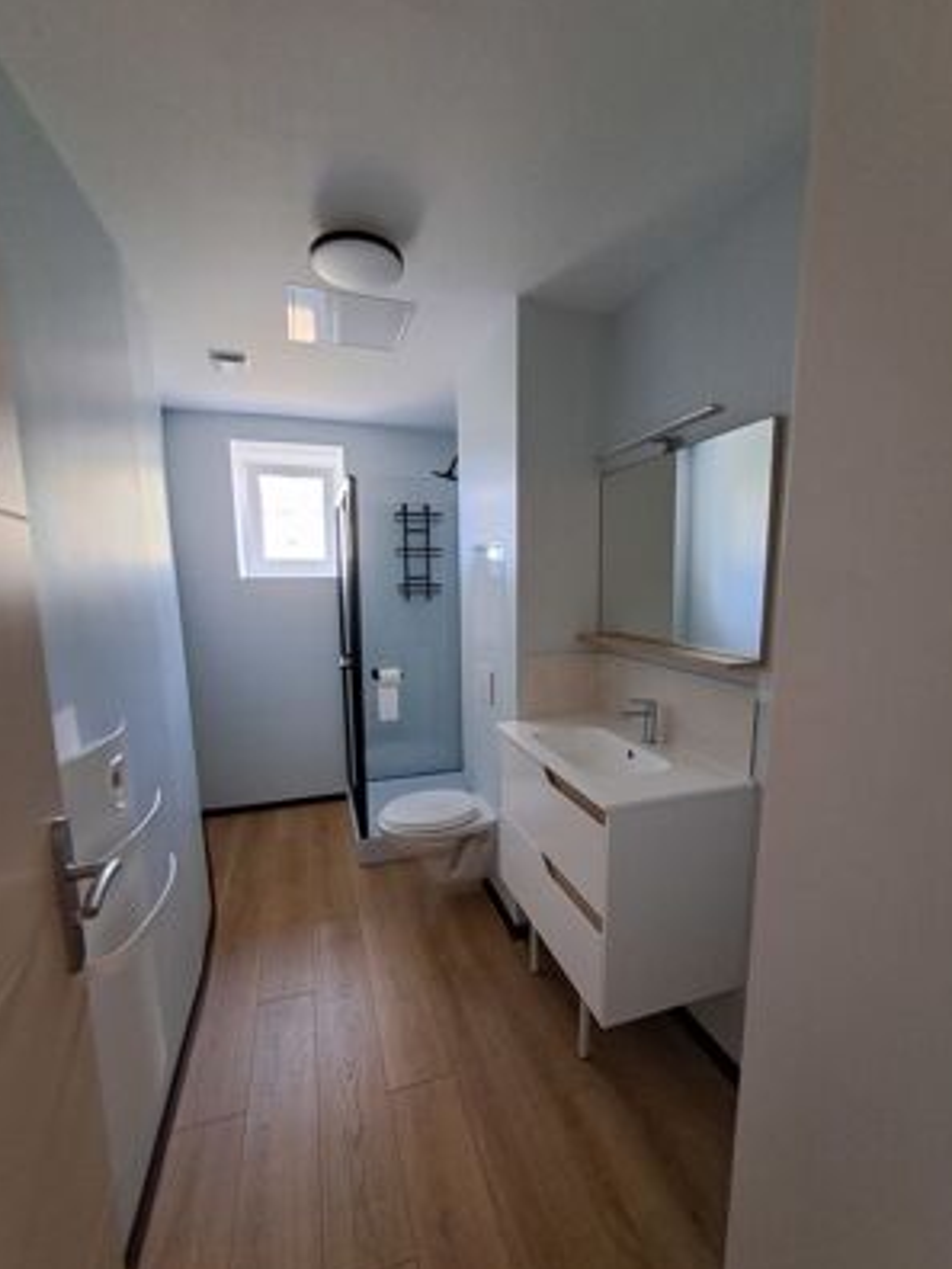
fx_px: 513
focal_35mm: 14
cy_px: 665
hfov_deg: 85.7
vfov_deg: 102.0
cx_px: 487
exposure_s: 1/50
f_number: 2.2
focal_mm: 1.42
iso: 250
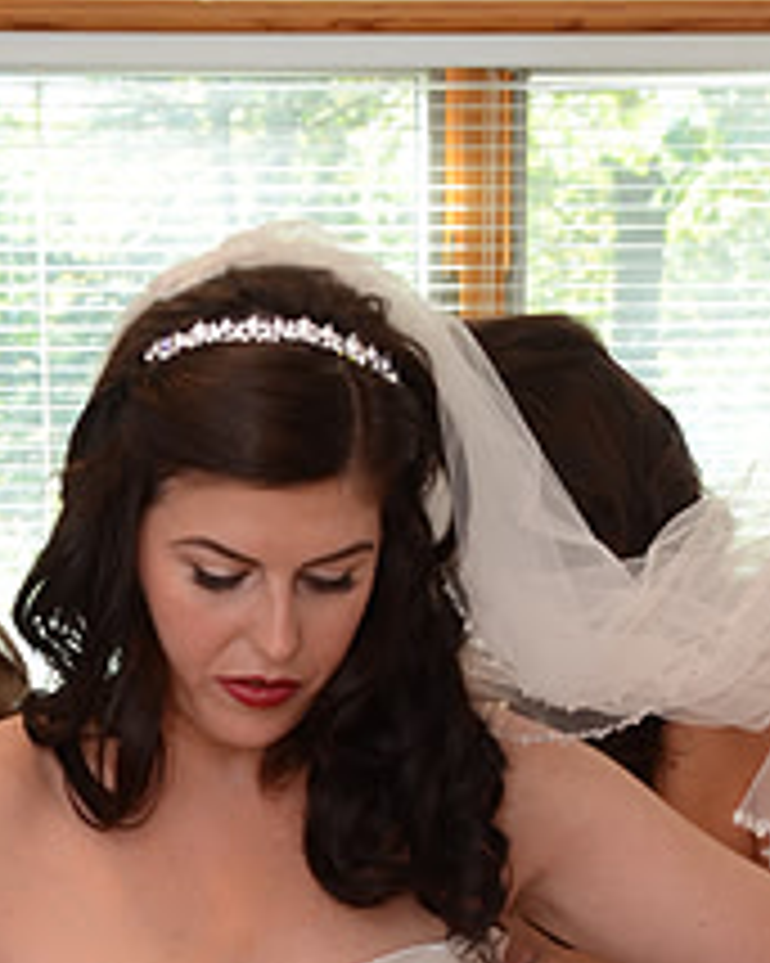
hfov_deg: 12.9
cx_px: 86
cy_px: 1296
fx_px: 3372
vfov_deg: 15.4
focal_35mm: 118
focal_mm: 31
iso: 640
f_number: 6.3
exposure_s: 1/60
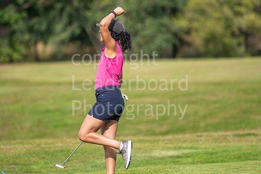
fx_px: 3263
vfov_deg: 3.1
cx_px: 130
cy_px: 87
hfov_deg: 4.6
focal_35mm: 450
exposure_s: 1/640
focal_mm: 300
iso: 100
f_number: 4.5
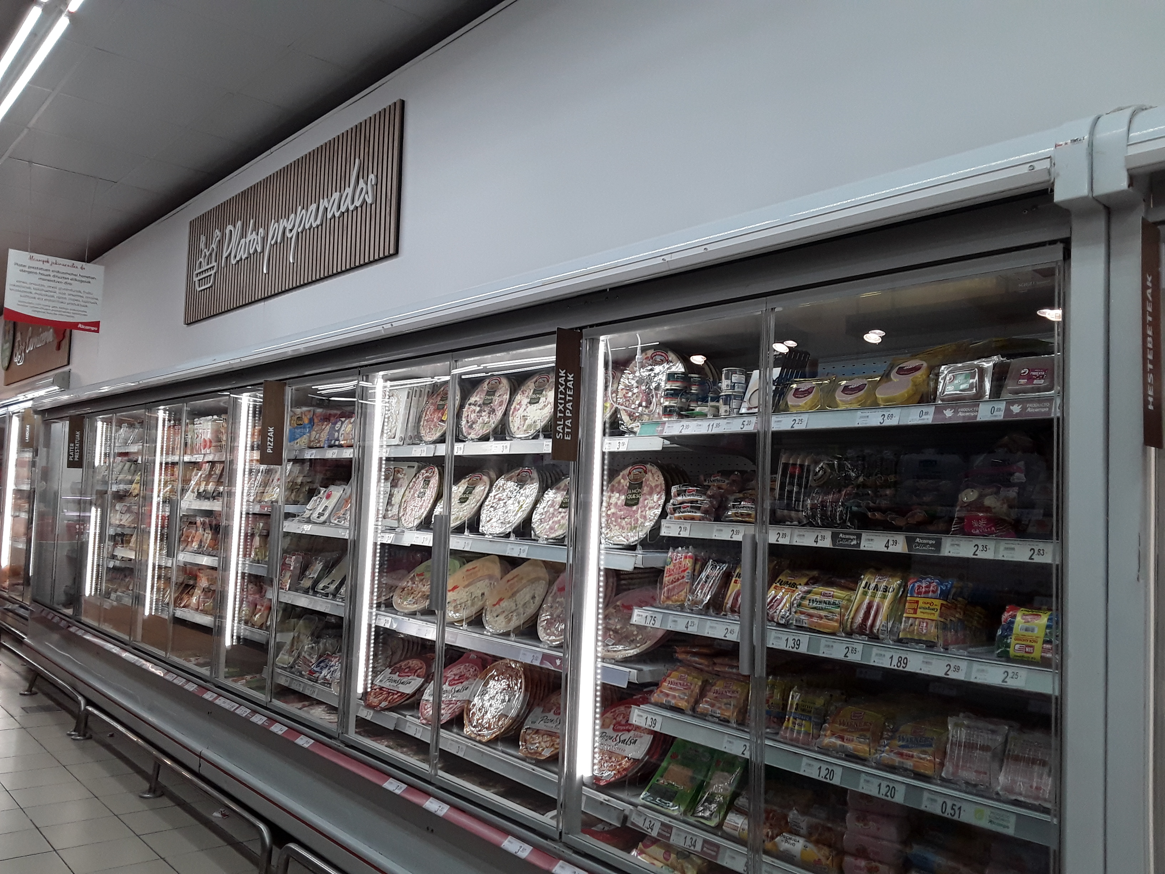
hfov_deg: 65.3
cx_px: 582
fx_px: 909
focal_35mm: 27
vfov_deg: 51.4
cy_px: 437
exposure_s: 1/100
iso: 50
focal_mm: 2.91
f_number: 1.9
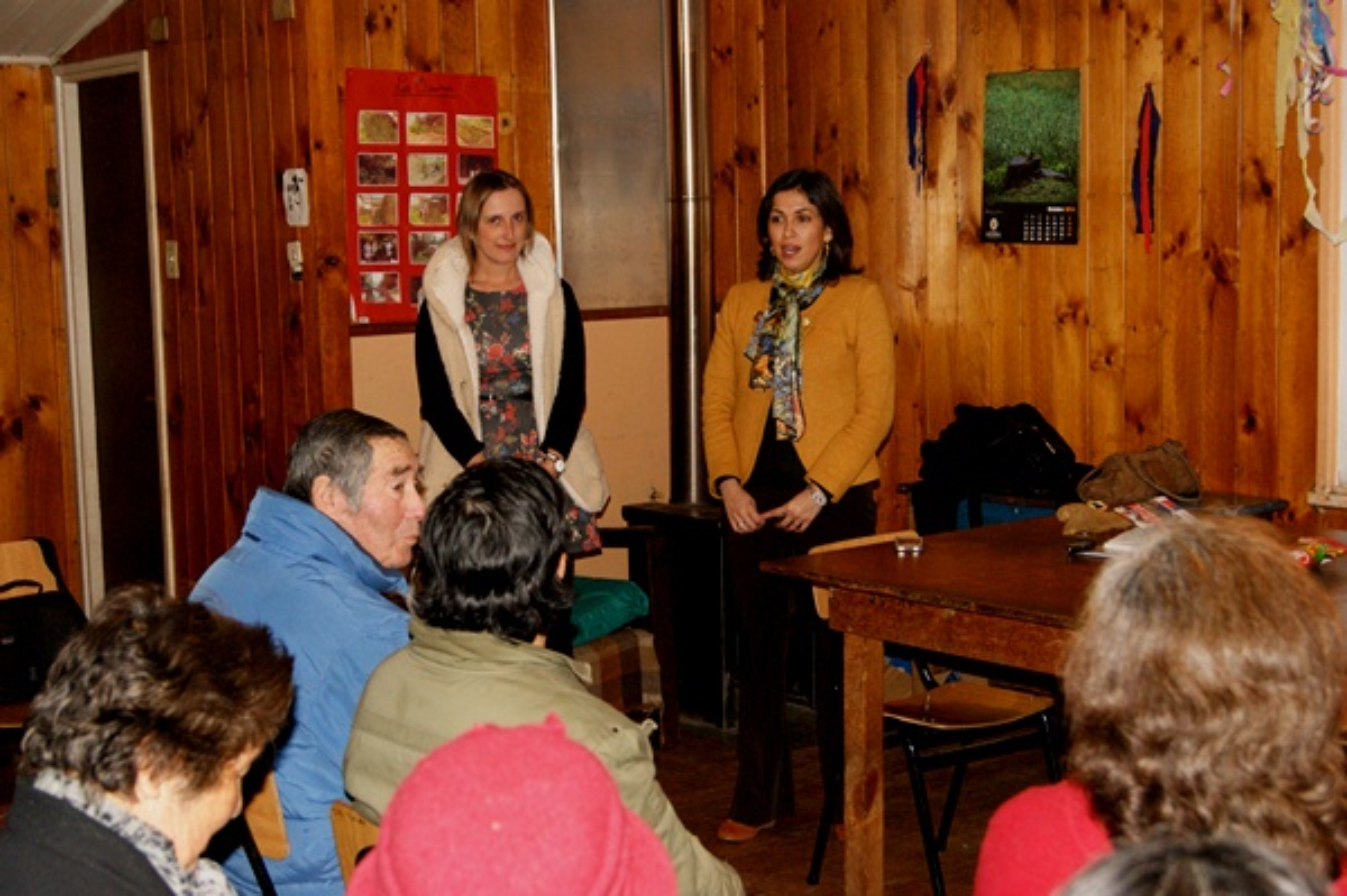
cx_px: 674
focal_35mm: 52
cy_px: 448
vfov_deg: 25.7
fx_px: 1963
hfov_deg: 37.9
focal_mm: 35
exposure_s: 1/60
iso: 800
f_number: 5.6
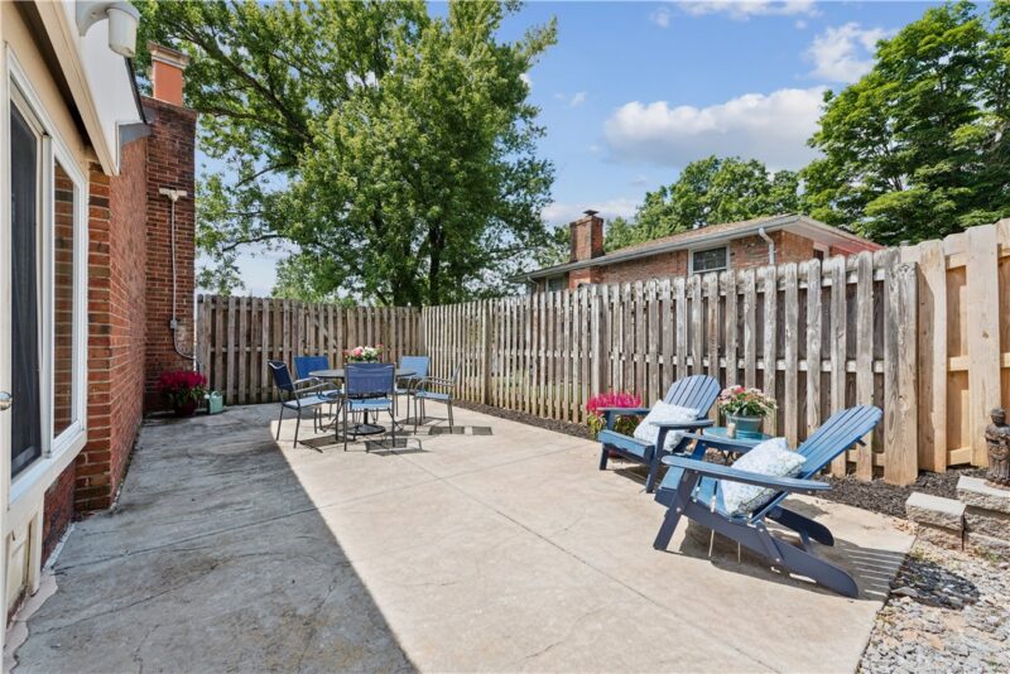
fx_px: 393
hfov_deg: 104.2
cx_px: 505
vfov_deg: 81.3
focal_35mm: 14
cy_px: 337
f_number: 11
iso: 50
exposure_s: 1/15
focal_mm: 14
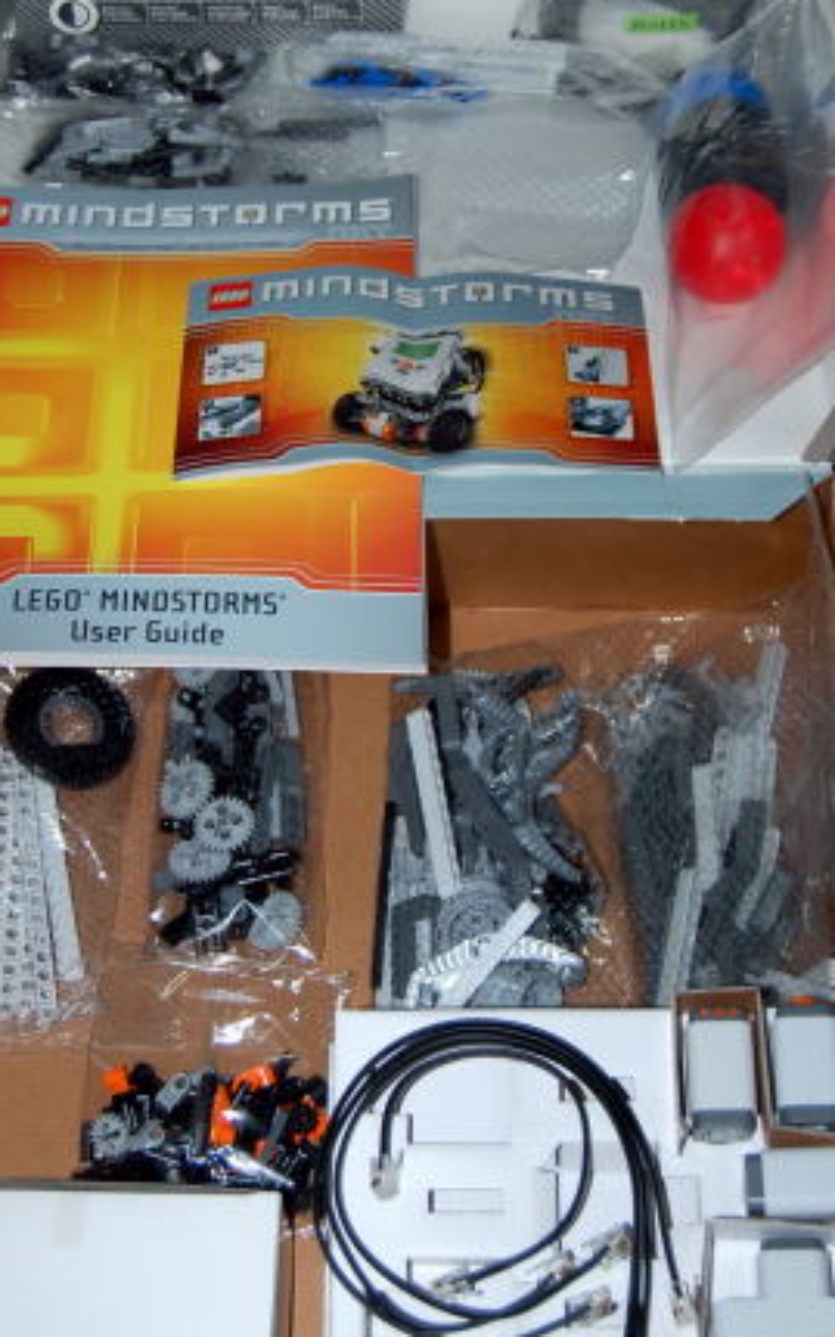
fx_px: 2478
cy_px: 599
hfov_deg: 19.1
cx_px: 352
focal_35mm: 68
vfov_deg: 30.2
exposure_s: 1/60
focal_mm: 30
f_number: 4.2
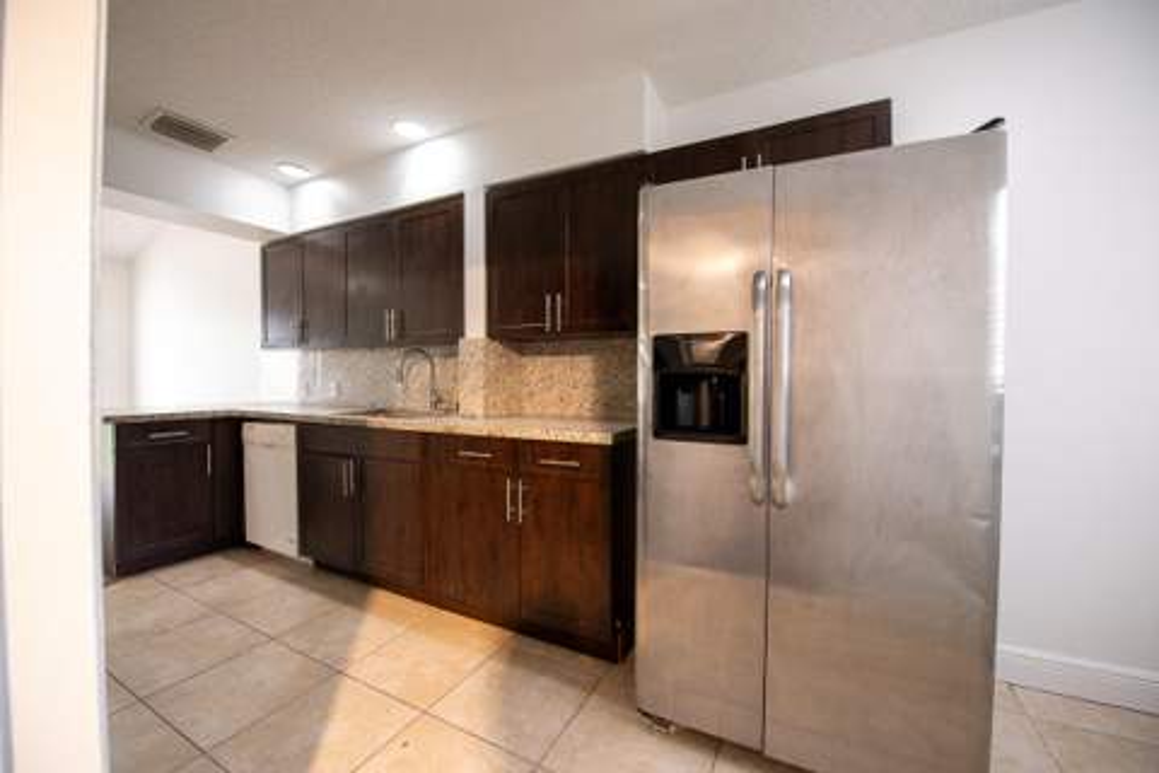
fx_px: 451
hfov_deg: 104.3
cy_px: 386
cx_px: 580
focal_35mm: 14
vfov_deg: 81.2
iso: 3200
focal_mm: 14
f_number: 4
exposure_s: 1/60
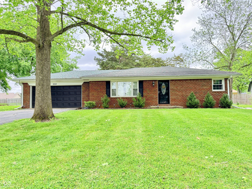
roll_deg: +0.7
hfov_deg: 71.6
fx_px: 175
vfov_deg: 56.8
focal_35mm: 24
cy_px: 94
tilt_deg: +2.9
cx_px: 126
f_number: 1.78
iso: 100
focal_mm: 6.76
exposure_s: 1/295
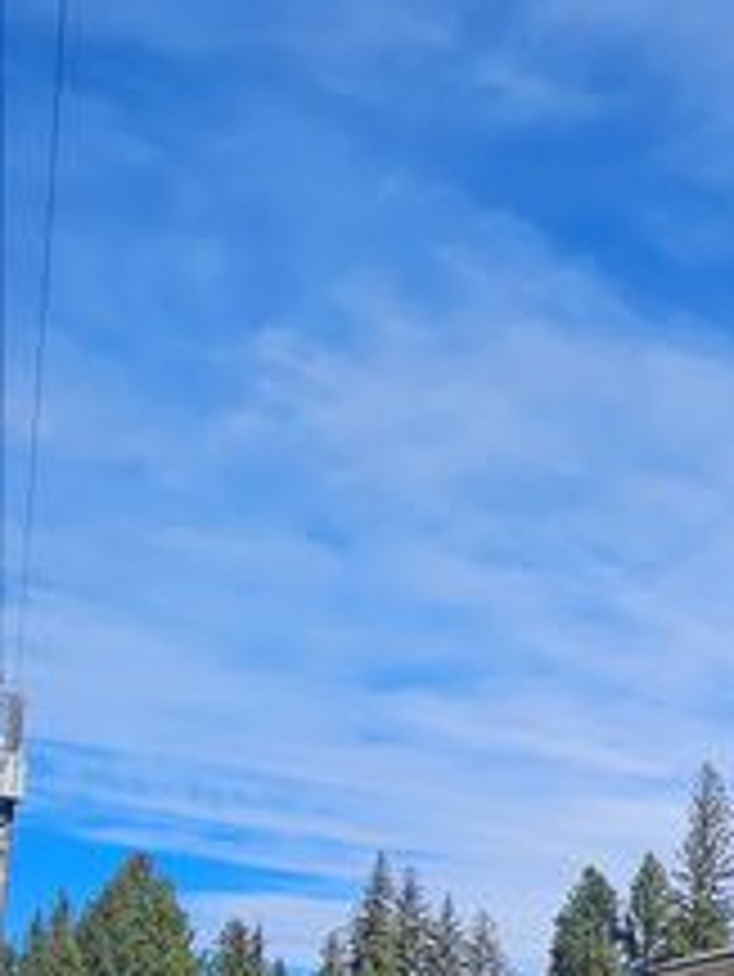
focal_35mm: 40
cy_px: 1019
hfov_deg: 26.8
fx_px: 1130
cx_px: 1072
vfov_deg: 39.9
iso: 50
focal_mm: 2.2
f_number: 2.2
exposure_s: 1/2635
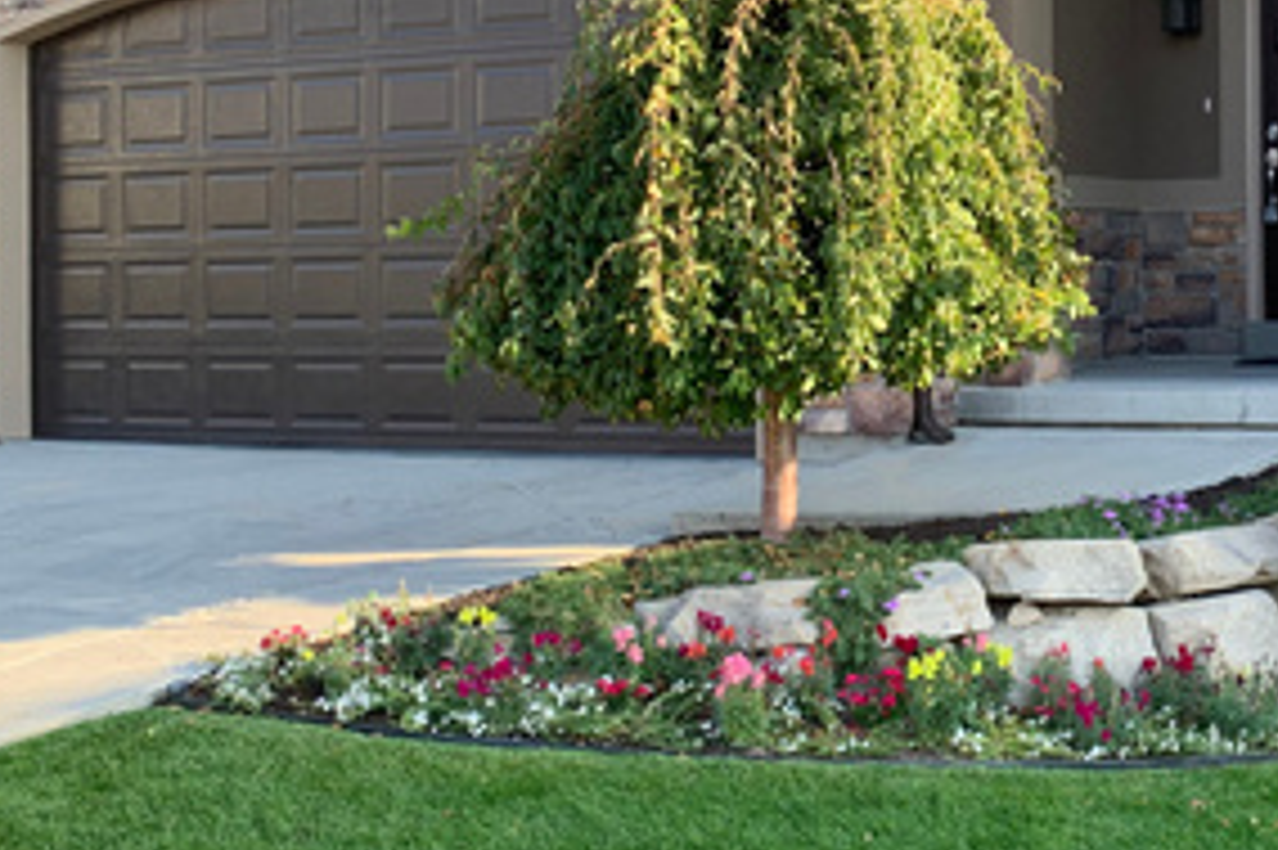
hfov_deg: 31.1
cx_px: 1197
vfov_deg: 22.0
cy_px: 193
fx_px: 2164
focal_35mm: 61
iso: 25
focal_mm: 4.25
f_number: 1.8
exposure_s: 1/171
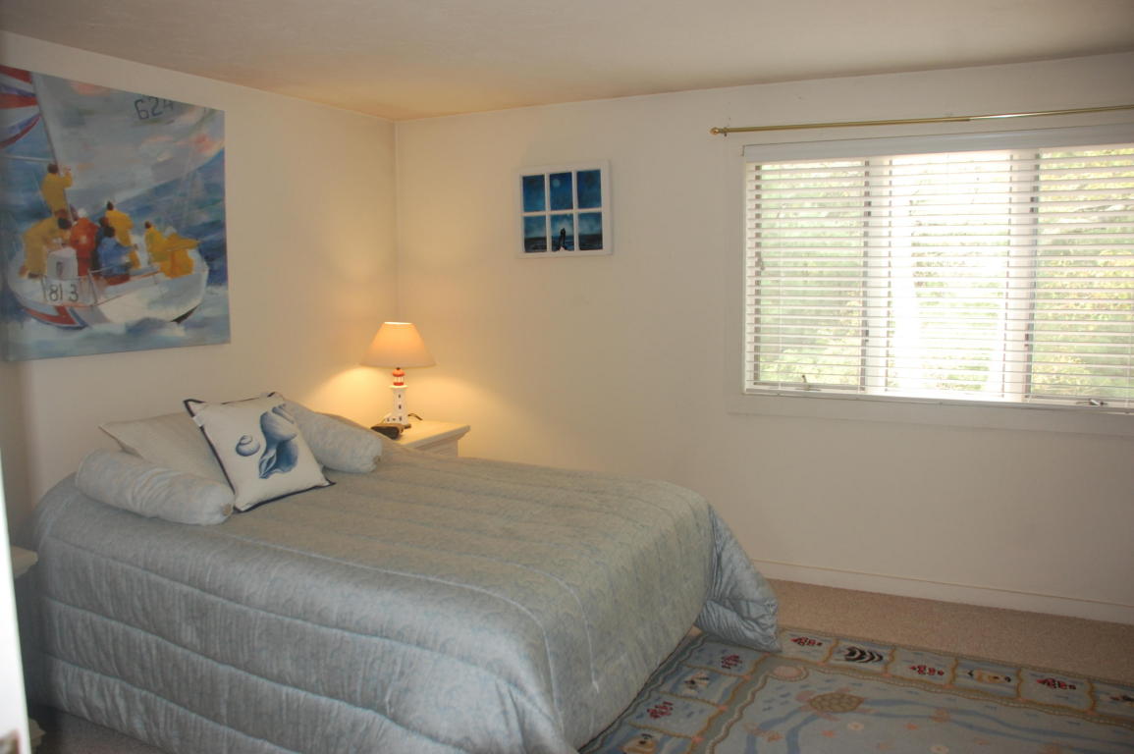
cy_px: 377
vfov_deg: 43.5
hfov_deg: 62.0
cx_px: 567
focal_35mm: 30
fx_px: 944
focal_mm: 20
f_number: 3.8
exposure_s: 1/60
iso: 400
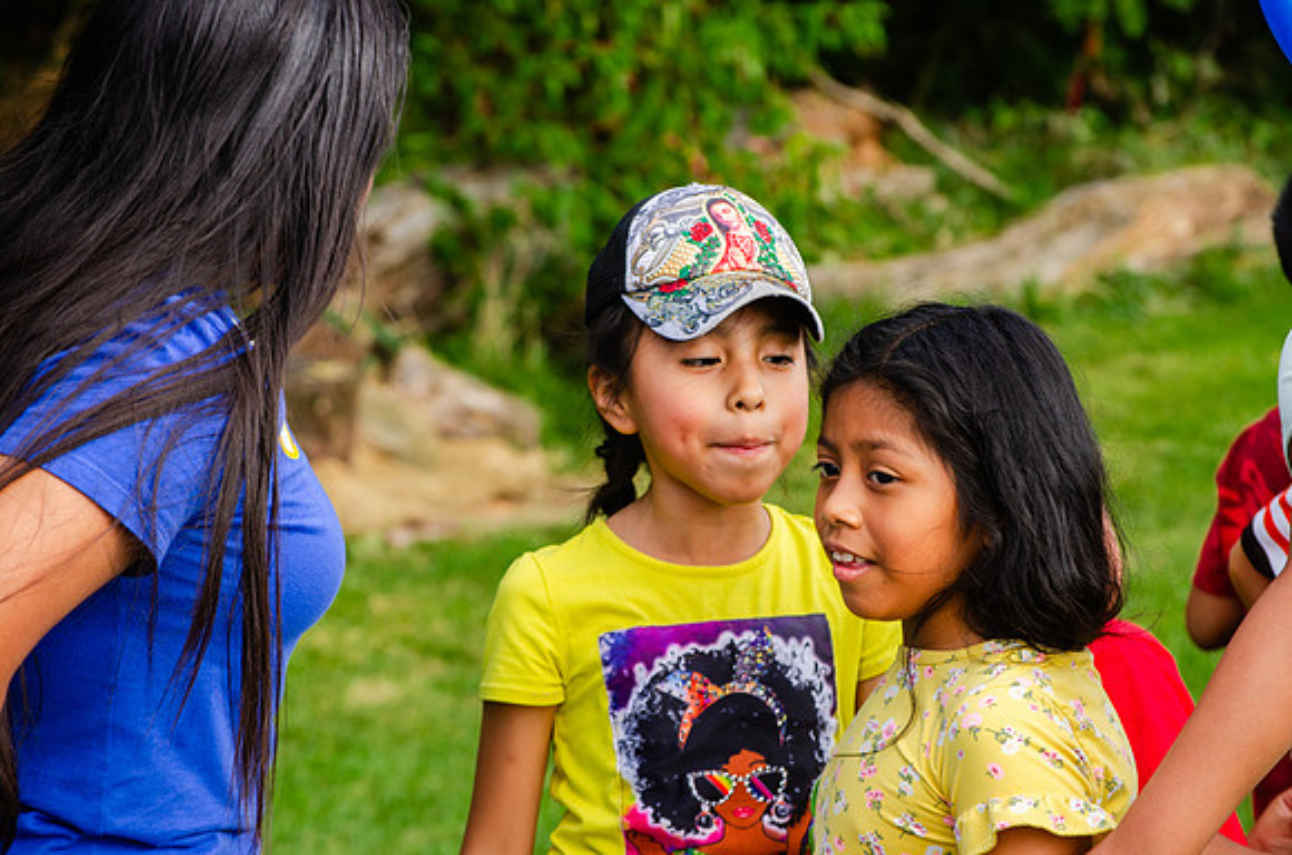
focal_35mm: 147
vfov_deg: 9.3
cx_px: 646
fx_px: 5264
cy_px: 428
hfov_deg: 14.0
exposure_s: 1/200
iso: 200
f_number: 7.1
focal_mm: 98
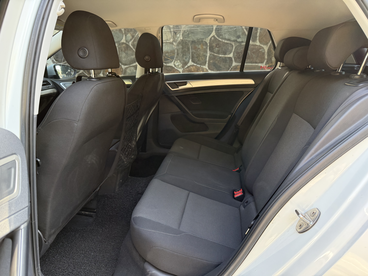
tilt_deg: -19.5
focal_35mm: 24
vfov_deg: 56.8
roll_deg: +0.3
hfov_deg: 71.6
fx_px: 255
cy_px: 138
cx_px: 184
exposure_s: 1/129
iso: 200
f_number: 1.78
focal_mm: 6.76
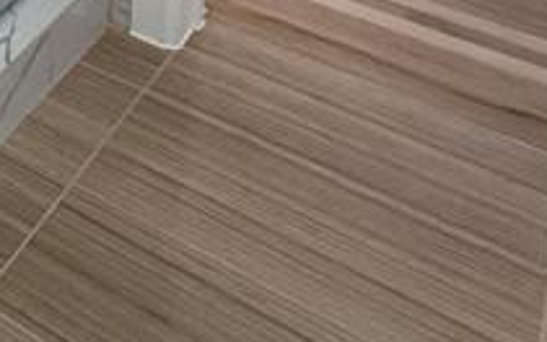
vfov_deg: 13.4
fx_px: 1074
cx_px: -251
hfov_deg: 23.5
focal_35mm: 72
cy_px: -474
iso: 160
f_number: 2.2
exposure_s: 1/120
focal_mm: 2.22
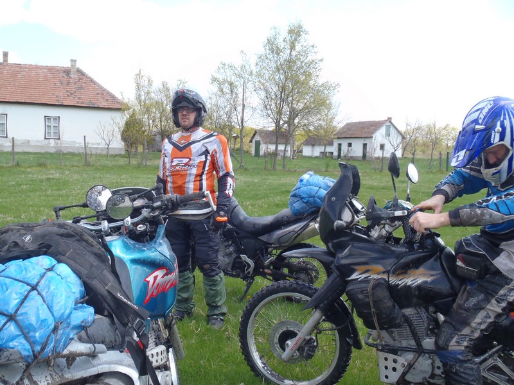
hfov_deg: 56.8
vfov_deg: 44.2
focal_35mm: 32
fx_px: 475
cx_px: 257
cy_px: 192
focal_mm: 5.72
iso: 80
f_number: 4.2
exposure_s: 1/160
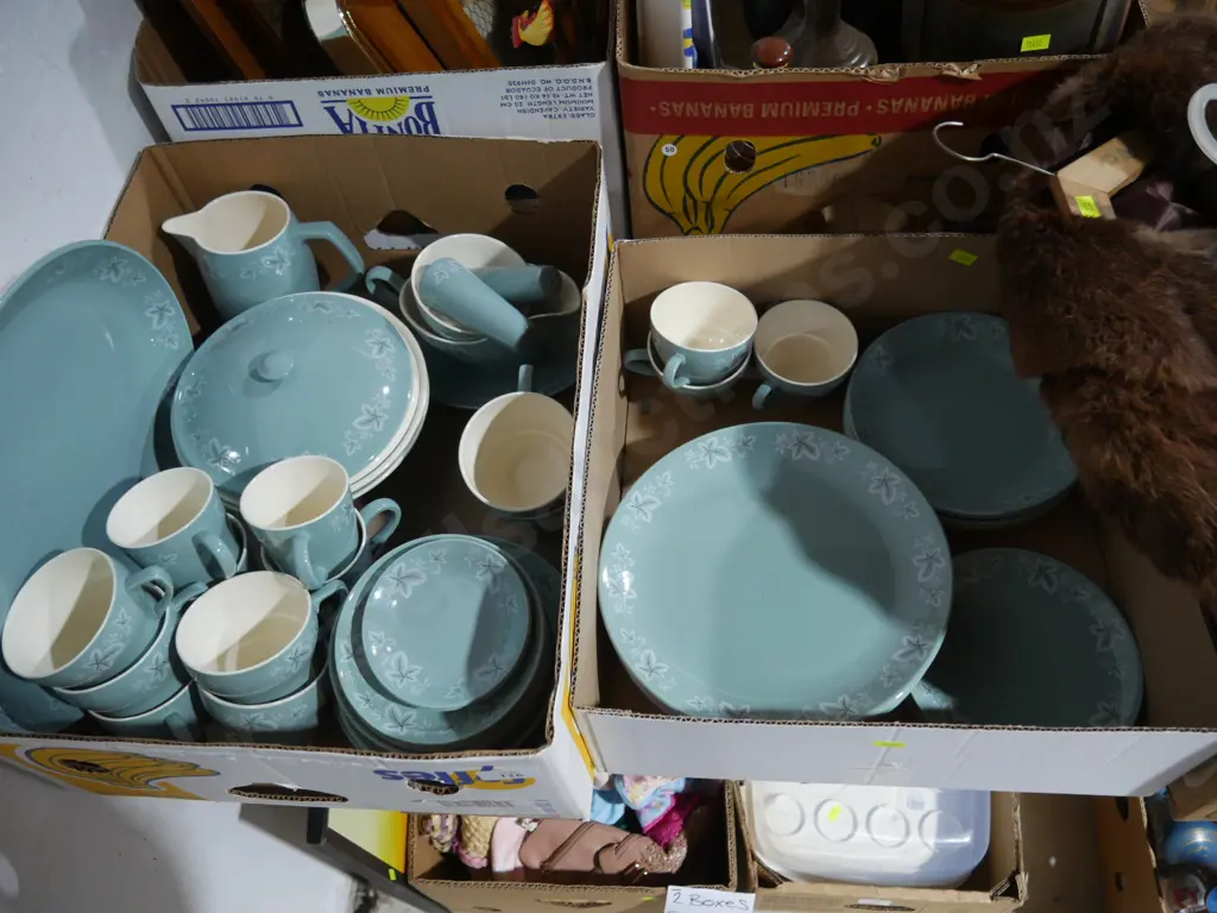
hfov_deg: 63.4
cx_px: 608
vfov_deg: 49.7
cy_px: 456
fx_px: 984
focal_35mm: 28
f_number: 3.5
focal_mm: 14
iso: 800
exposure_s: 1/60
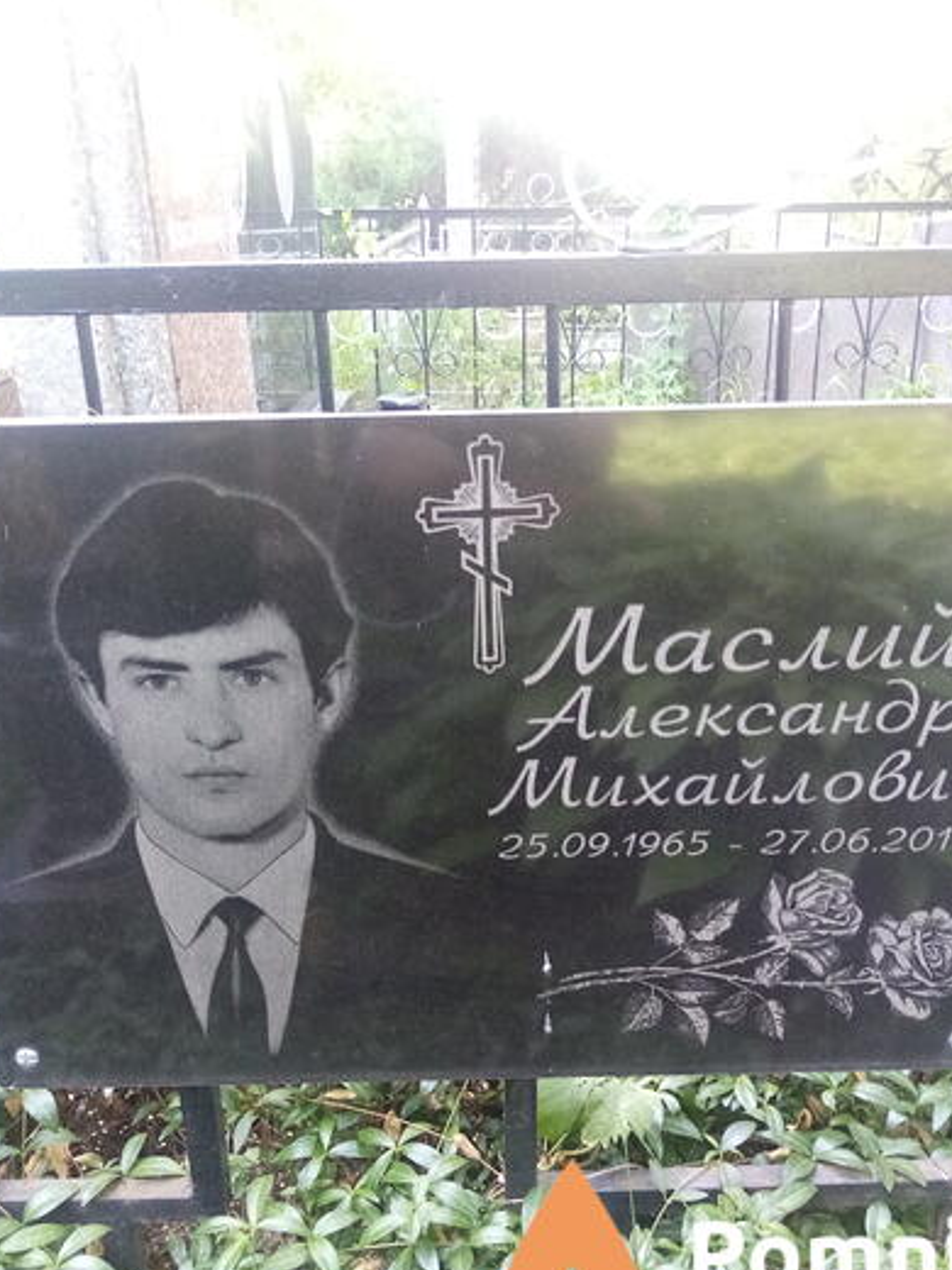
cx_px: 515
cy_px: 652
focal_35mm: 30
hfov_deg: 46.8
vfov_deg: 60.0
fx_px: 1100
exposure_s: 1/33.3
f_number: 1.8
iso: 195
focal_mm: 3.62
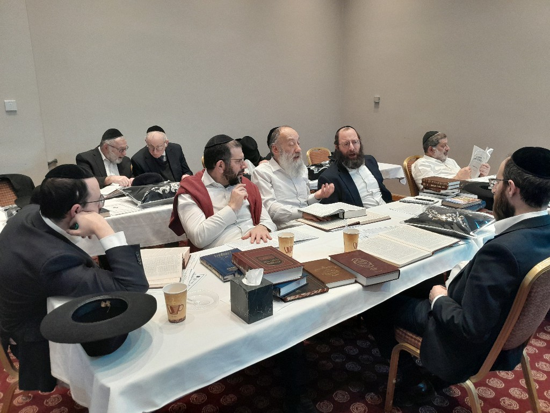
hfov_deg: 67.3
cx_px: 275
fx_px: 413
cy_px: 206
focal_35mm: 26
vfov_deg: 53.1
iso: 200
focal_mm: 3.98
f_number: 1.8
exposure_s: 1/60
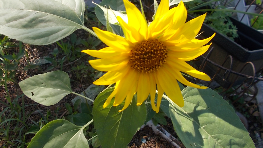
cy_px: 54
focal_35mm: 29
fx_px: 202
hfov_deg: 66.1
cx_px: 129
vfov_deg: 39.8
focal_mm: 4.6
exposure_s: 1/125
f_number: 3.2
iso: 80
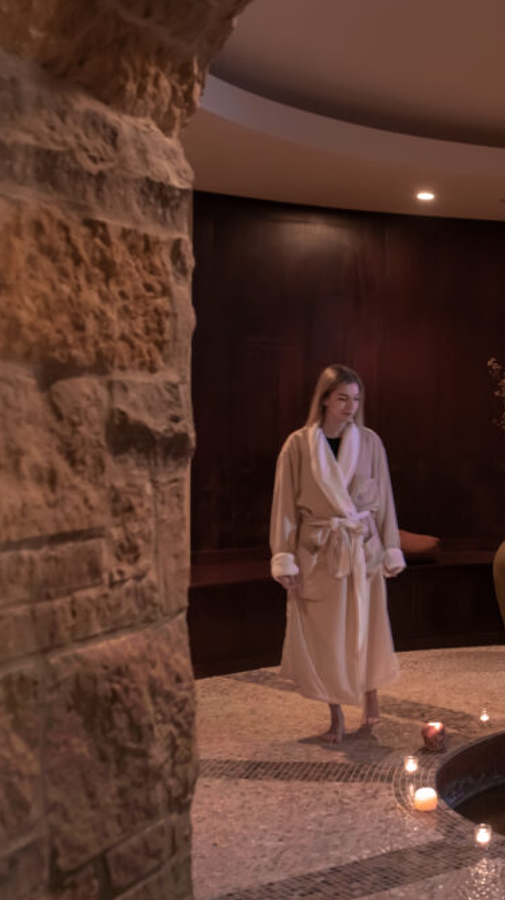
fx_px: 1334
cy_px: 443
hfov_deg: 20.5
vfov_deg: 37.2
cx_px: 552
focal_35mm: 56
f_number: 4.5
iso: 640
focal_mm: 35
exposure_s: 1/2
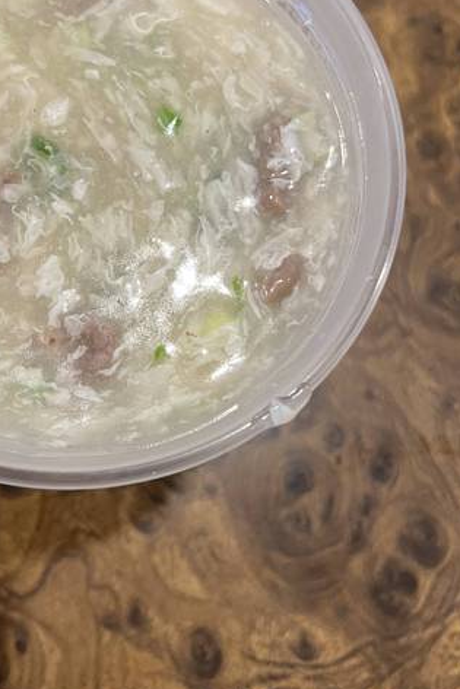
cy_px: 263
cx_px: 85
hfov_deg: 31.0
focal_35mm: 42
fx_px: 804
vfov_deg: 46.0
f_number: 1.5
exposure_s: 1/60
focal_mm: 5.7
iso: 160
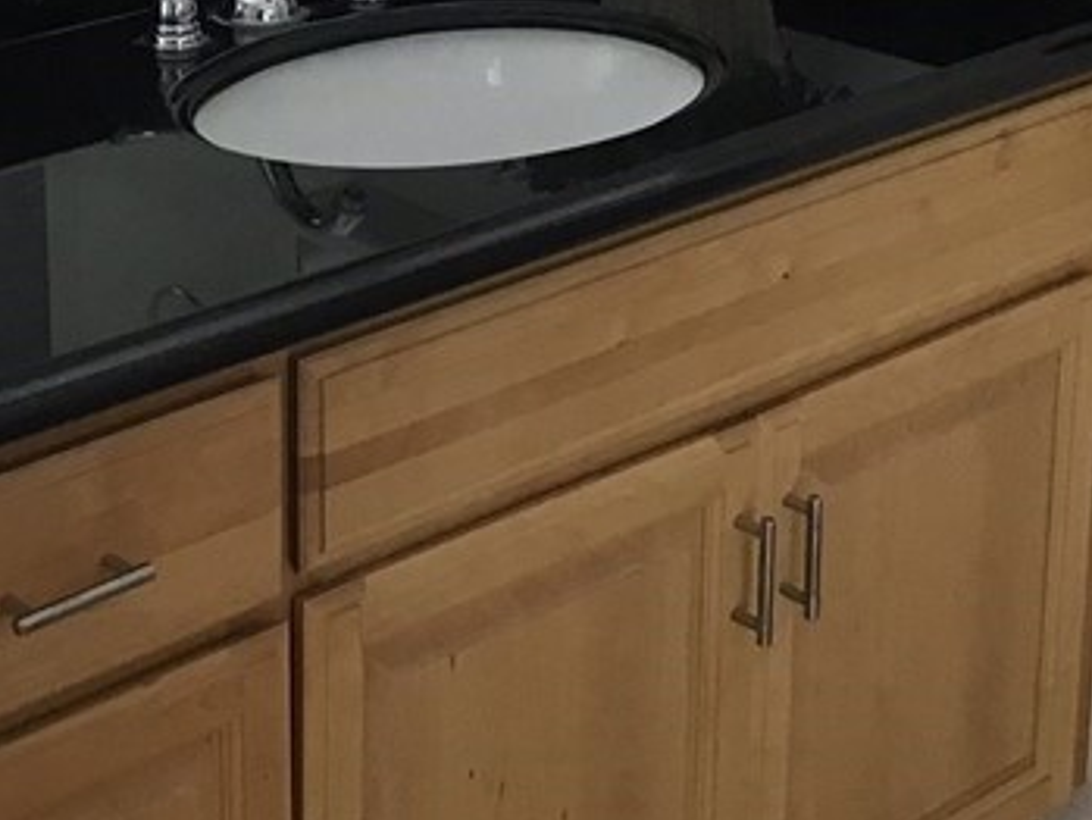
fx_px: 2872
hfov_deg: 21.4
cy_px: -69
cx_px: 294
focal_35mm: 91
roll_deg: +0.8
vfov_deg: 15.8
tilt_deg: -14.1
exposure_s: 1/33
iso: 100
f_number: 2.4
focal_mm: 3.3
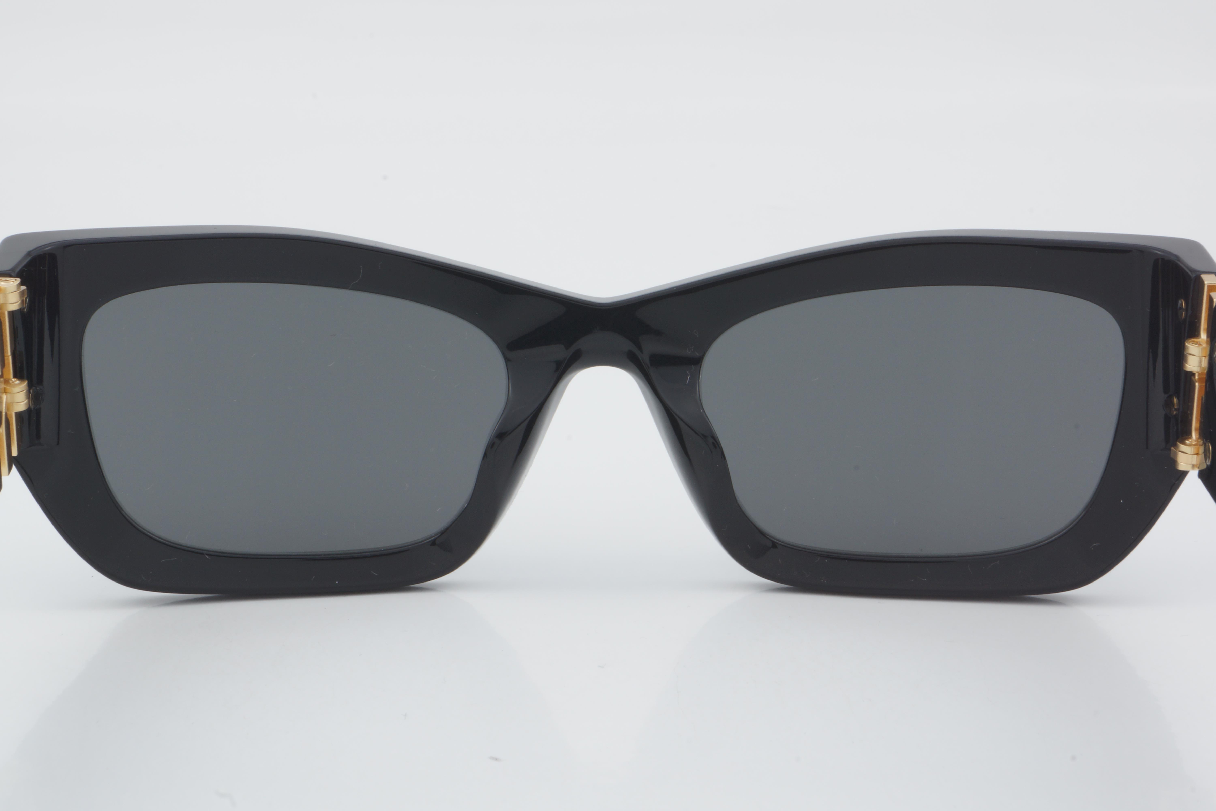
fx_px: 2786
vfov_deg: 16.6
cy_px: 406
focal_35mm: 82
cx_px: 608
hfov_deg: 24.6
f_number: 32
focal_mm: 55
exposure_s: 1/3
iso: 100
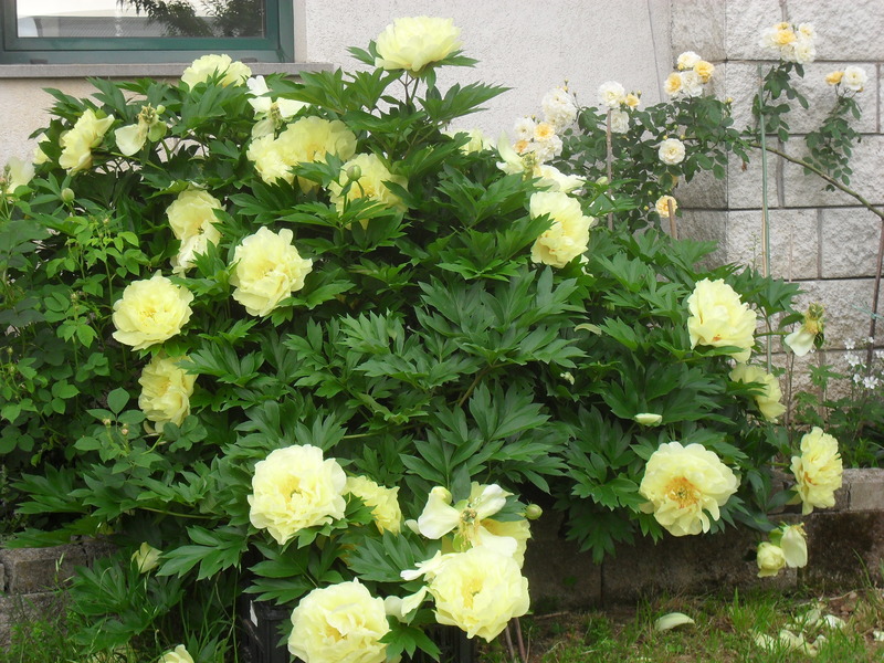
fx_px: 1685
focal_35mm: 66
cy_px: 332
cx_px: 442
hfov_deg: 29.4
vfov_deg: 22.3
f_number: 4.6
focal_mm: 11.7
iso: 100
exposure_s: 1/90
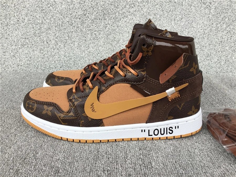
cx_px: 118
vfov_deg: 45.4
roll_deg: -0.5
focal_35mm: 31
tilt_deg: -19.2
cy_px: 88
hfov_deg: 58.4
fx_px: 211
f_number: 2.4
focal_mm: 3.3
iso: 25
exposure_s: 1/116
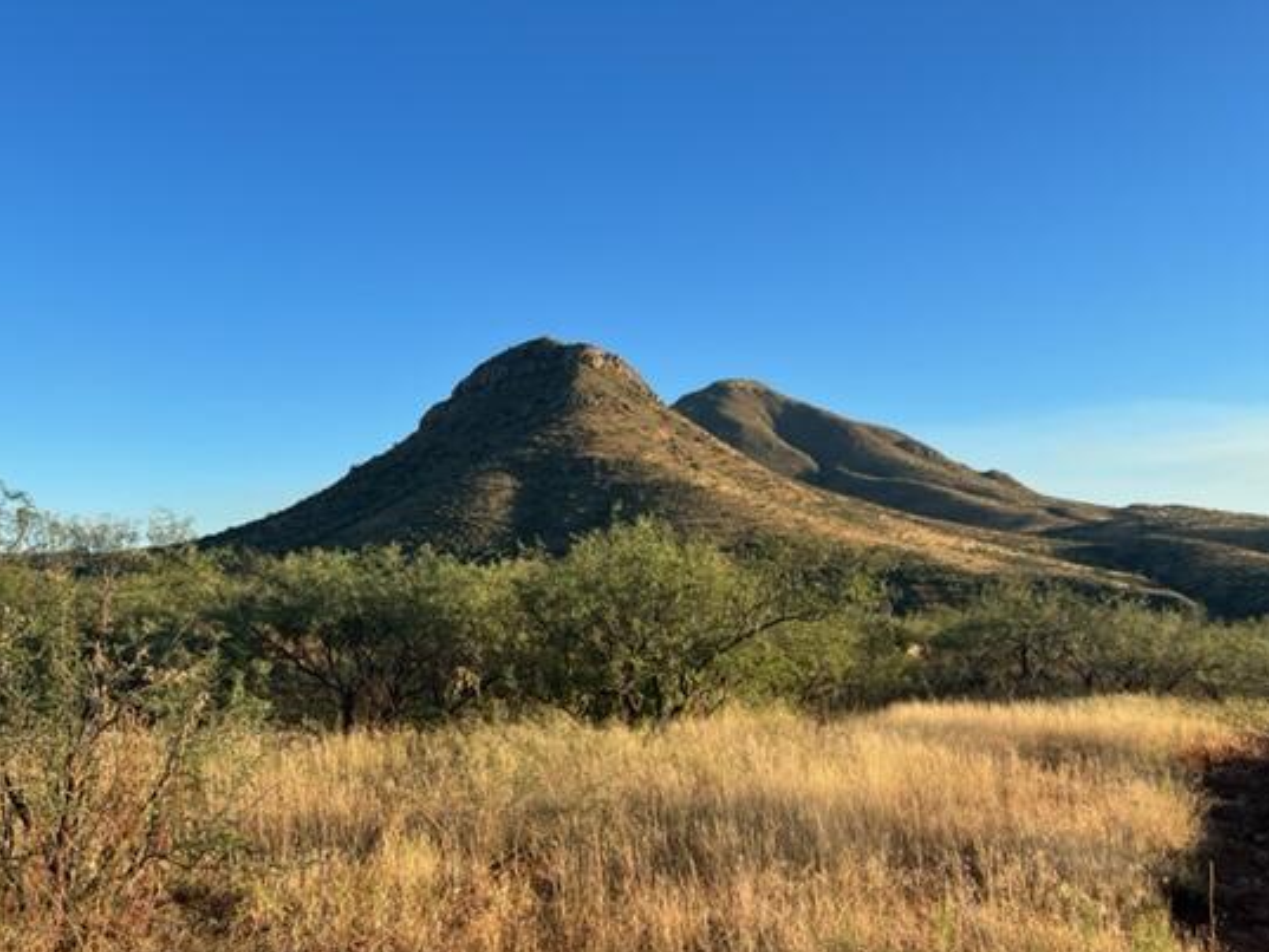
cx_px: 678
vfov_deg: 45.4
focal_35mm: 31
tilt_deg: +4.2
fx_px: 1137
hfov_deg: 58.3
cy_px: 508
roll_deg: +0.9
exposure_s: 1/1934
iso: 50
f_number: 1.5
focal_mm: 5.7
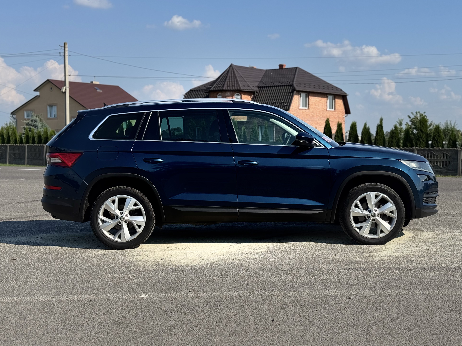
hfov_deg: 38.2
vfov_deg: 29.1
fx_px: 667
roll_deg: +0.1
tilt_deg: -2.1
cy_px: 166
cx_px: 234
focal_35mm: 50
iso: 64
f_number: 1.78
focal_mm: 6.76
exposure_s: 1/4975
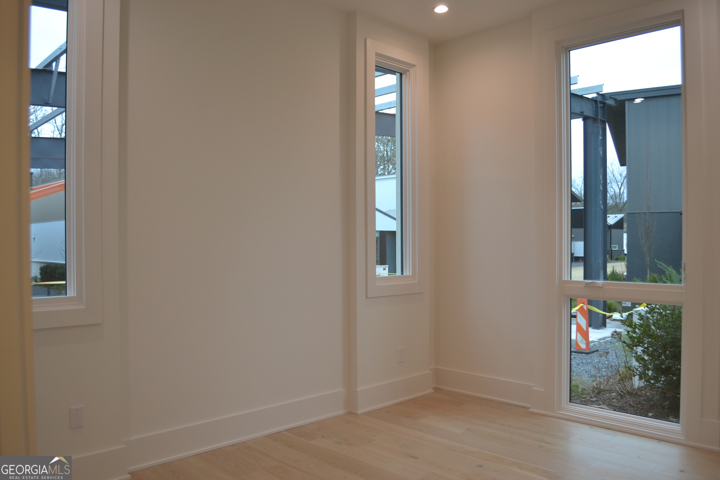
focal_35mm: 27
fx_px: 540
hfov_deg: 67.4
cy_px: 240
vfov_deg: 47.9
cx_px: 360
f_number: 4.5
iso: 400
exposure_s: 1/80
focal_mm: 18
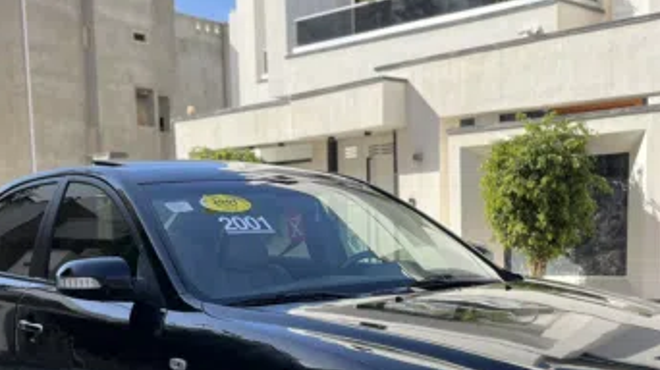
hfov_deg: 39.2
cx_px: 353
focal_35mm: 53
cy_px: 345
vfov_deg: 22.0
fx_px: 927
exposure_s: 1/1776
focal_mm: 5.1
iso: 50
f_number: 1.6
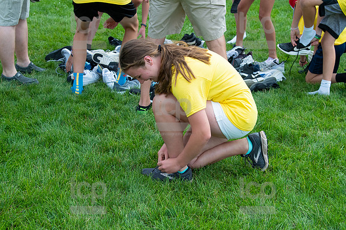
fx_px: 634
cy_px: 115
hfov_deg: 30.5
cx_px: 173
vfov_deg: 20.6
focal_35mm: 66
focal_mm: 44
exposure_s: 1/1250
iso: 320
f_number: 5.6
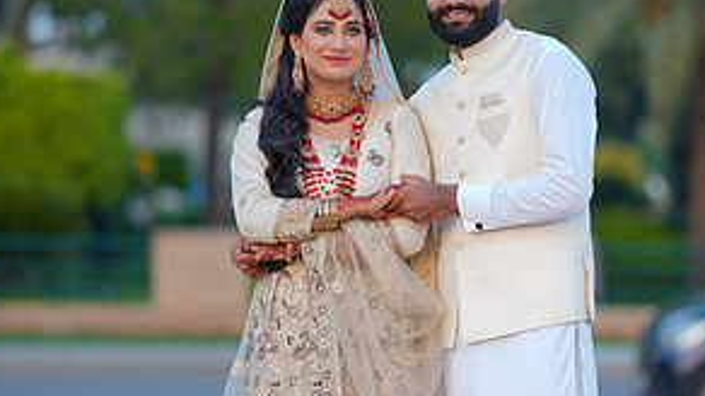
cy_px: 217
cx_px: 433
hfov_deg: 12.2
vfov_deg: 6.9
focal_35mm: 177
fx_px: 3308
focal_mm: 85
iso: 80
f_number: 1.4
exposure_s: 1/400
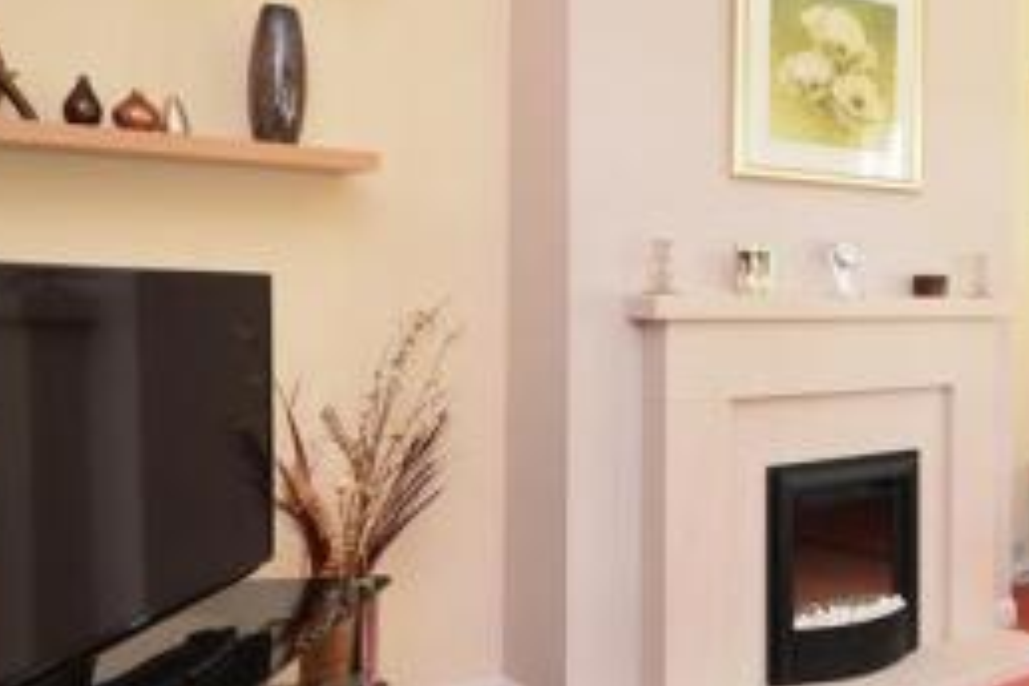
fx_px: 1086
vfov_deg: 35.0
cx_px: 993
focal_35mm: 38
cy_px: 279
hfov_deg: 44.3
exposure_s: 1/6
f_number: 7.1
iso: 320
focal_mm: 10
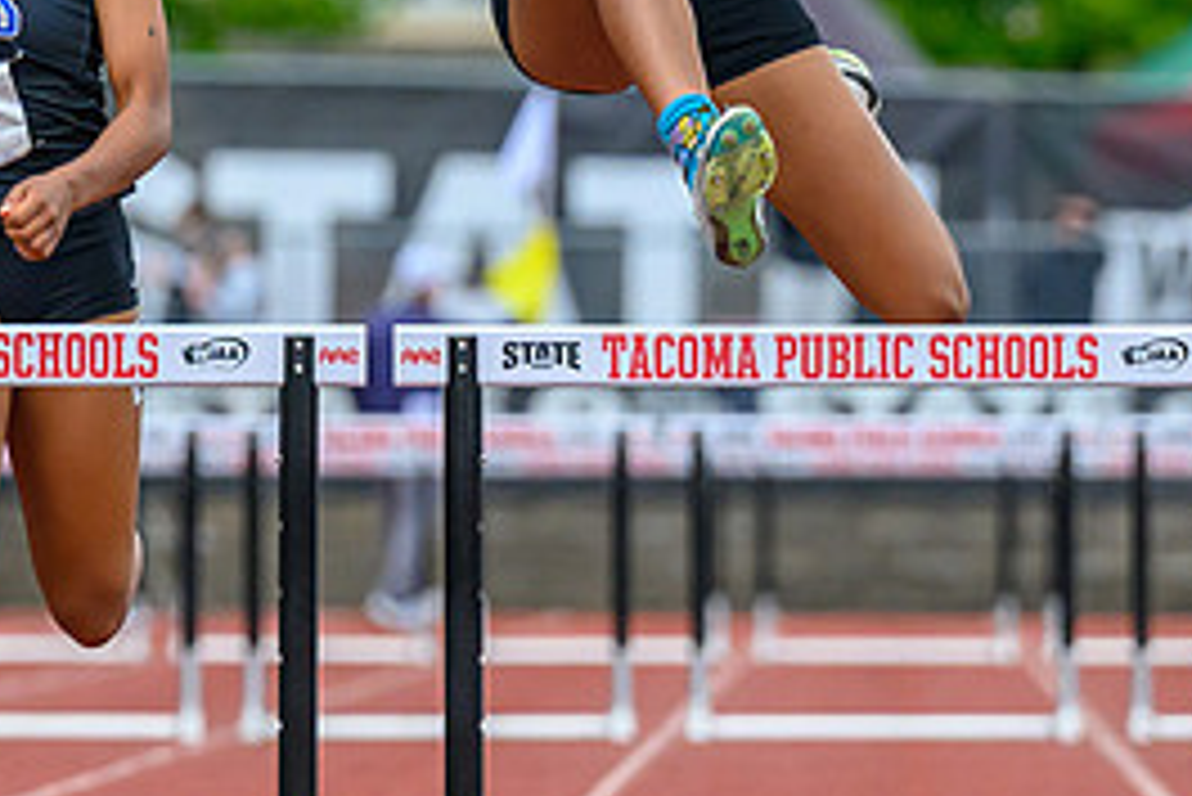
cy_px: 23
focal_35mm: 824
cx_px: 397
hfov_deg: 2.5
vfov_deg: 1.7
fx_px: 27297
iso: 720
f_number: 4
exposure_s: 1/1600
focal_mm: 200
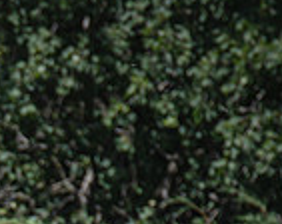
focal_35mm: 873
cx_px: -145
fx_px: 7266
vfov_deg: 1.8
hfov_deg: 2.2
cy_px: 543
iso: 100
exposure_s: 1/2500
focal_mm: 92
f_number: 2.8
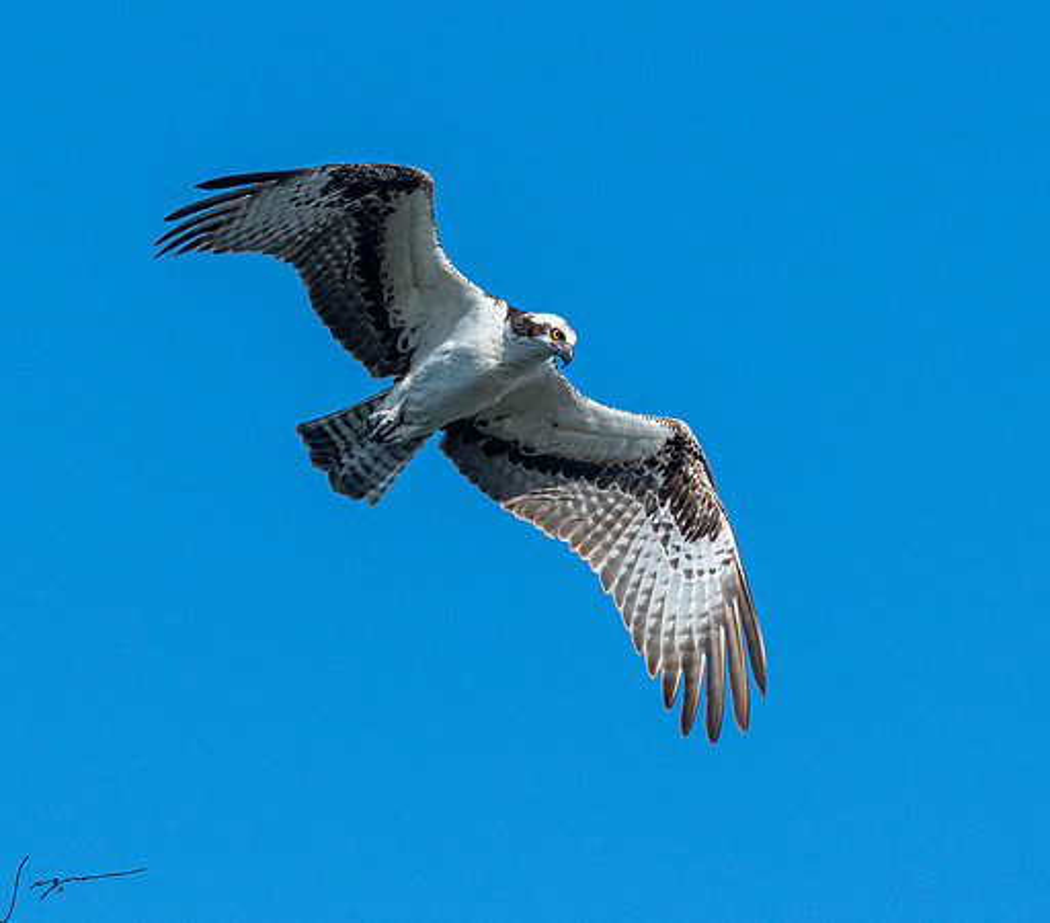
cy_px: 255
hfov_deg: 1.8
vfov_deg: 1.6
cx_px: 101
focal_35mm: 1048
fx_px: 33848
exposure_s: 1/3200
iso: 800
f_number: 8
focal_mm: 420
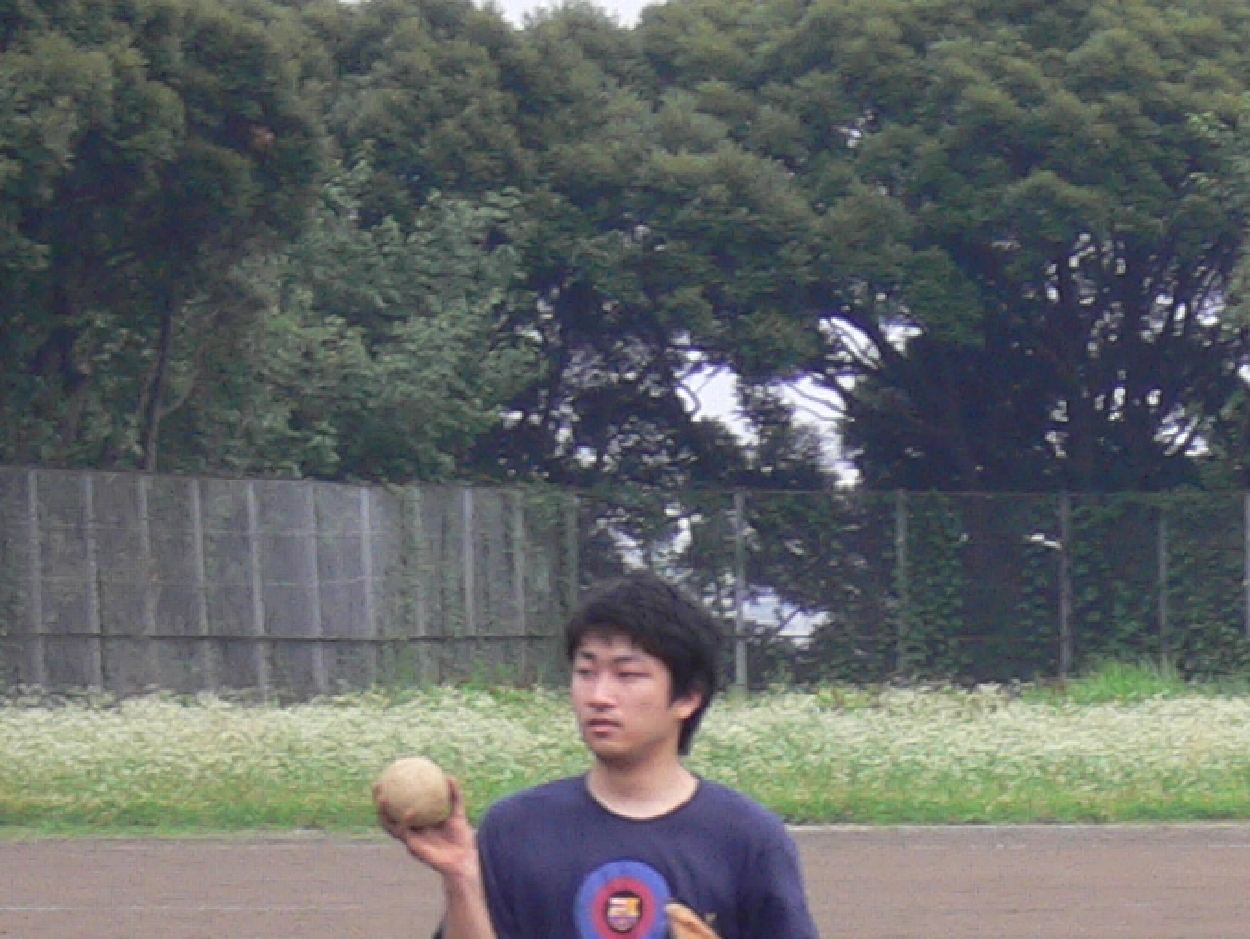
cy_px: 1540
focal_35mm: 366
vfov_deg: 4.0
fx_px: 13221
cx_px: 1484
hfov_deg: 5.4
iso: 80
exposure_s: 1/200
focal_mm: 16.1
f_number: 4.9
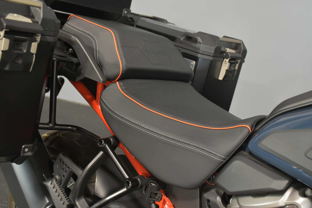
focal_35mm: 45
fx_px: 390
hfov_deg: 43.6
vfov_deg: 29.9
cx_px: 156
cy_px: 104
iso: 1600
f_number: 4.5
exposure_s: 1/15
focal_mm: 30
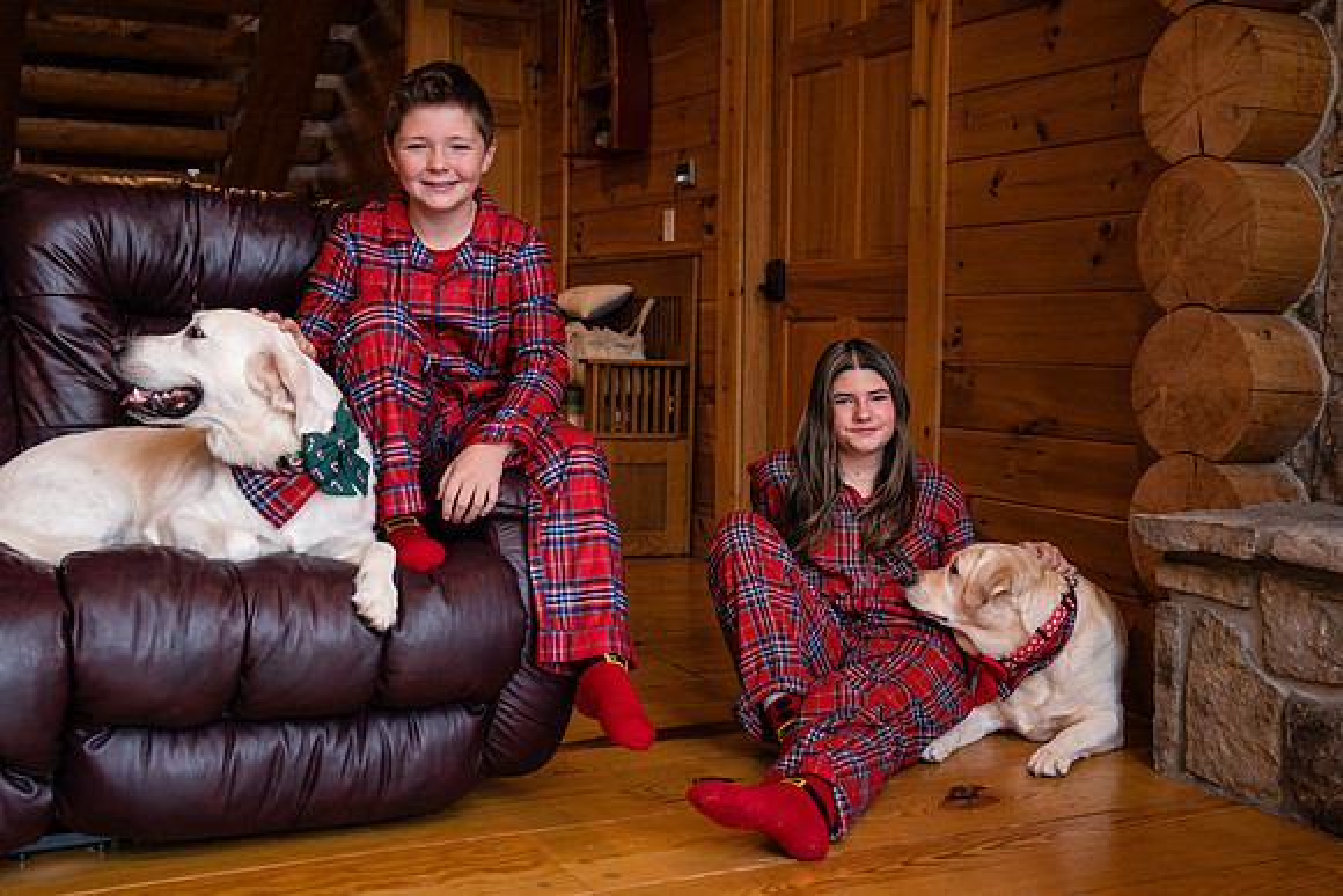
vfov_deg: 30.8
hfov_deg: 44.9
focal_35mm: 44
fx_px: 1626
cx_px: 625
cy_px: 432
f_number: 2.8
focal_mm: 37
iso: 800
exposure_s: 1/160
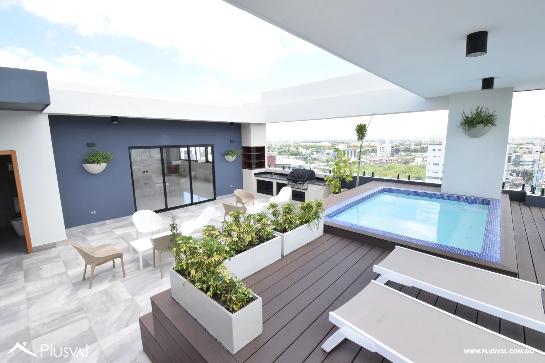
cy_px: 182
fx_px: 227
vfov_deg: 77.3
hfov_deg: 100.4
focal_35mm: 15
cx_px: 272
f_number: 14
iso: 800
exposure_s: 1/125
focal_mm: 10
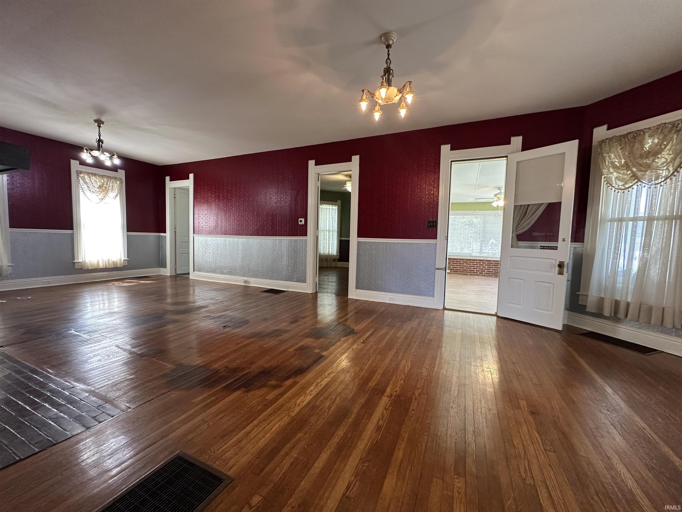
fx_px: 276
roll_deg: -1.2
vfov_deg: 85.7
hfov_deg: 102.1
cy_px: 256
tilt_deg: -3.2
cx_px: 341
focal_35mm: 14
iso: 200
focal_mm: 2.22
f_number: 2.2
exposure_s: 1/60
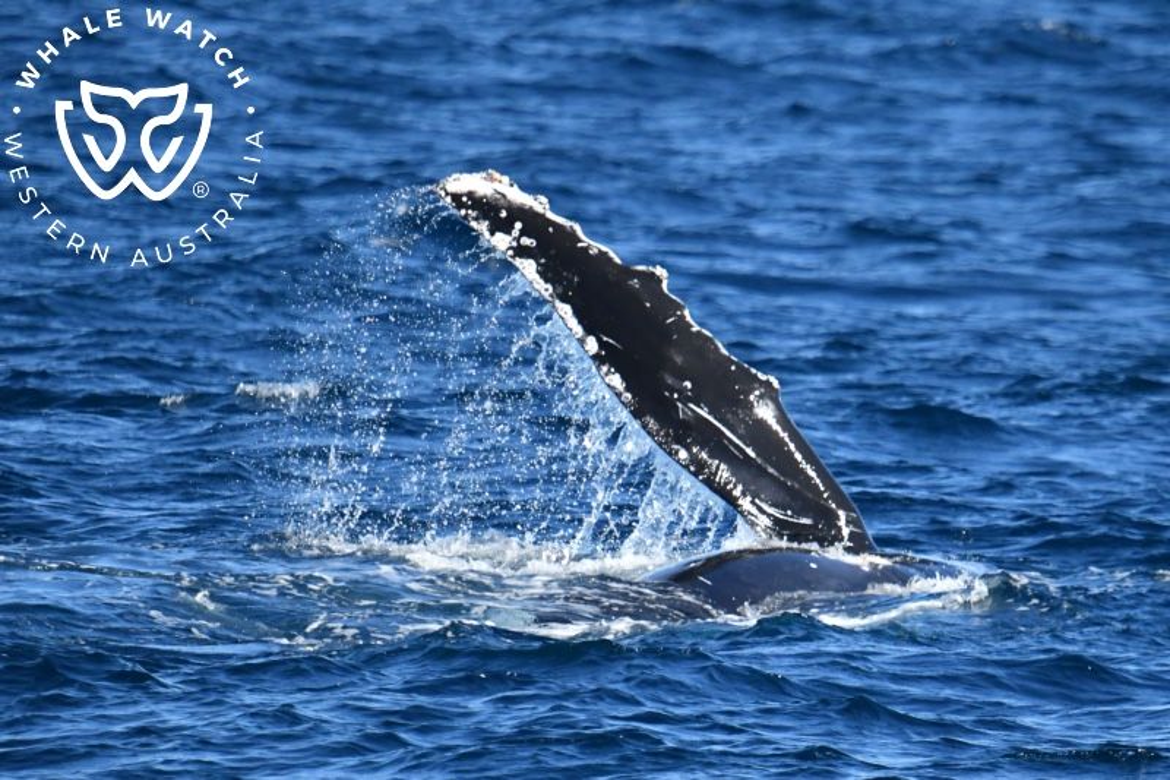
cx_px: 585
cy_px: 390
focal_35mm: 600
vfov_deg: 2.3
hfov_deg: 3.4
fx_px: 19495
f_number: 6.3
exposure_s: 1/8000
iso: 2200
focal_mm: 600
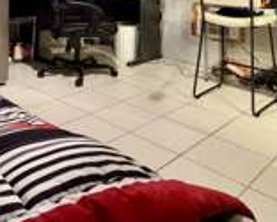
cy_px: -42
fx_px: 345
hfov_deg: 42.8
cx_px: 80
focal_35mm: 42
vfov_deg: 30.5
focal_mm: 2.22
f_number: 2.2
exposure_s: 1/60
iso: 500
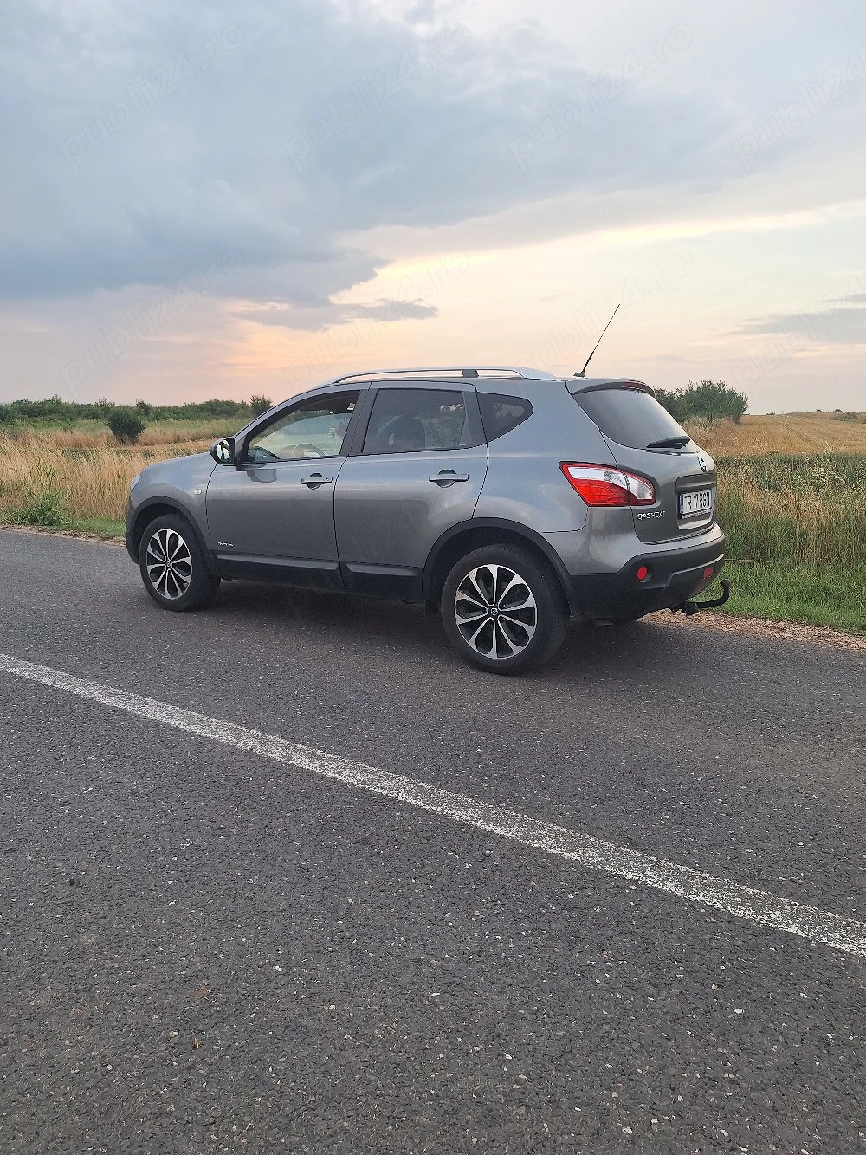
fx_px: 767
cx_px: 433
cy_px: 578
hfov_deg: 58.9
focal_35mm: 23
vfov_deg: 73.9
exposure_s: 1/130
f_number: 1.8
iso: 40
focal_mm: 5.54
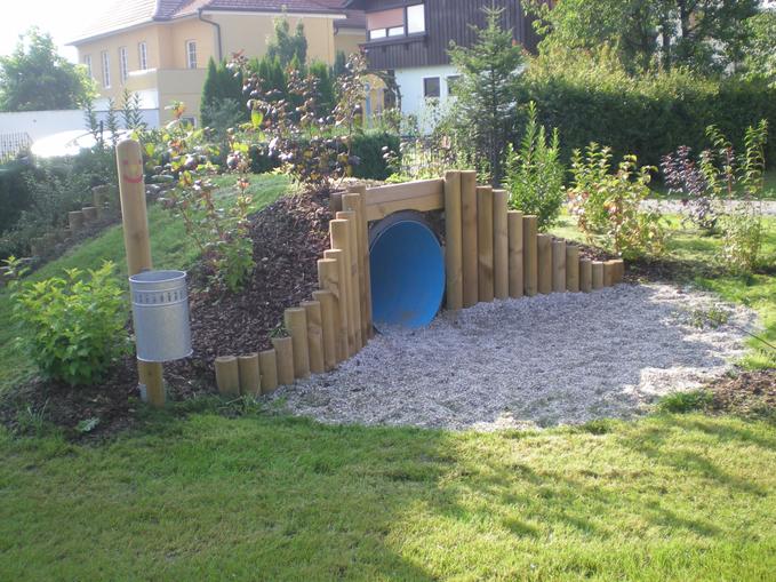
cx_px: 388
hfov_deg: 49.0
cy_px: 291
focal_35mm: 38
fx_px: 852
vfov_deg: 37.7
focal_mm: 6.3
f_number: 3.1
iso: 50
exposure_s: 1/139
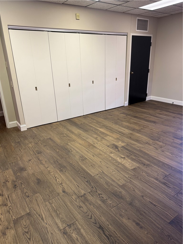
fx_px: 169
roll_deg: +1.3
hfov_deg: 56.8
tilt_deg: -20.3
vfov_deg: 71.6
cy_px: 122
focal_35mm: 24
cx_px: 92
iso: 160
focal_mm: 6.76
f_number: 1.78
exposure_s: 1/60
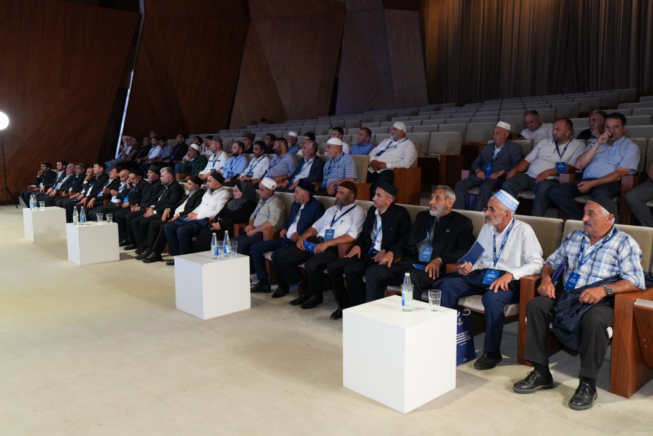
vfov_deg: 43.6
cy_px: 218
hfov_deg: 61.9
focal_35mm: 30
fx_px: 544
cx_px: 326
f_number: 4
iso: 2500
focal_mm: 30
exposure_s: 1/160
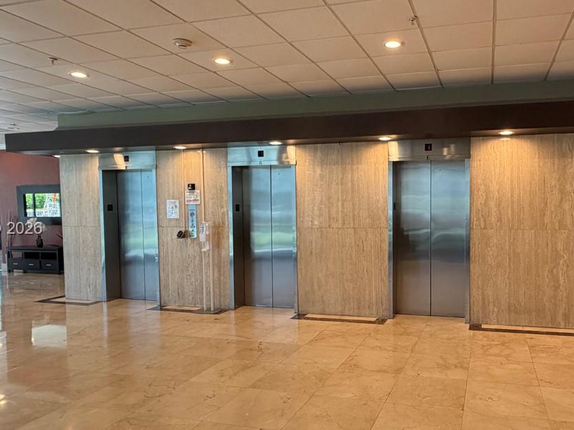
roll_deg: +0.7
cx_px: 380
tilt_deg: -2.7
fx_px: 448
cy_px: 230
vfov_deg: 51.3
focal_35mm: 27
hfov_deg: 63.8
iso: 320
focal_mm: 2.22
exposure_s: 1/120
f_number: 2.2
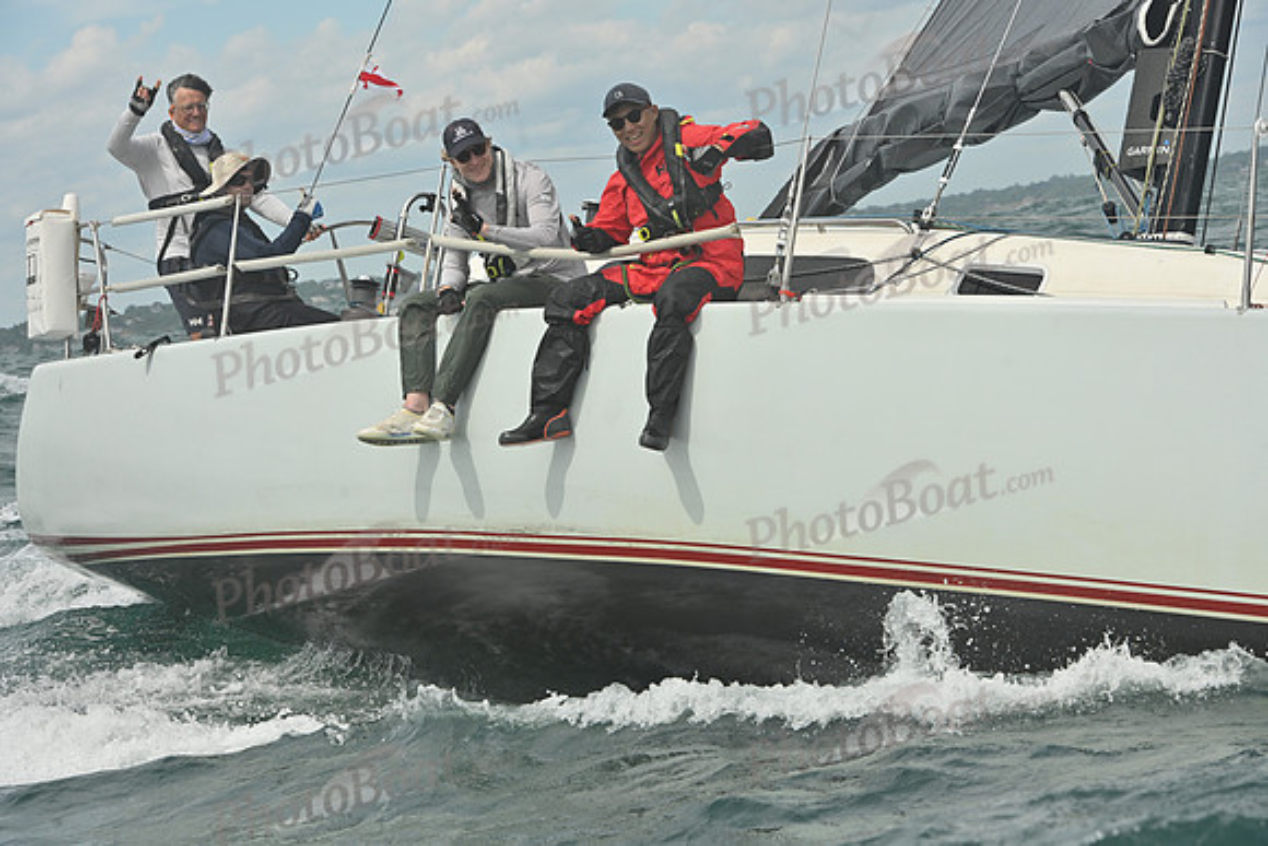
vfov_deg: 11.4
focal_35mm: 120
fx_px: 4227
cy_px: 423
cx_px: 634
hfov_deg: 17.1
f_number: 11
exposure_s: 1/1250
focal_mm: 120
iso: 320
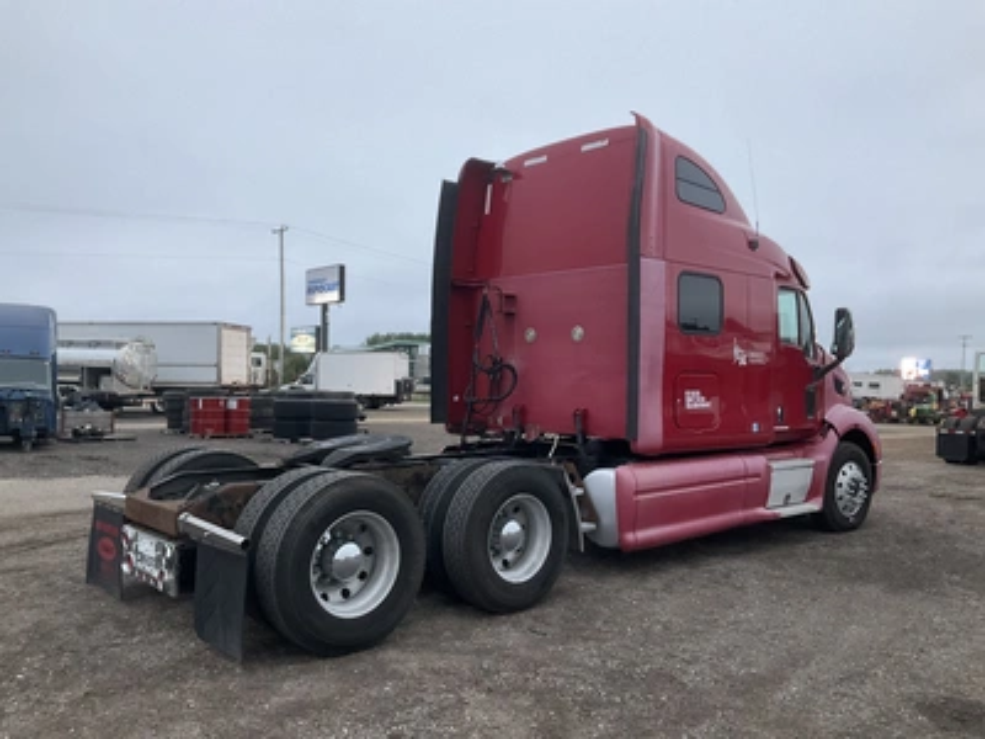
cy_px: 370
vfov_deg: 48.2
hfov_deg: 61.7
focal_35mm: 29
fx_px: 825
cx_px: 492
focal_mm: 3
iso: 125
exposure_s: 1/60
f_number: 1.8
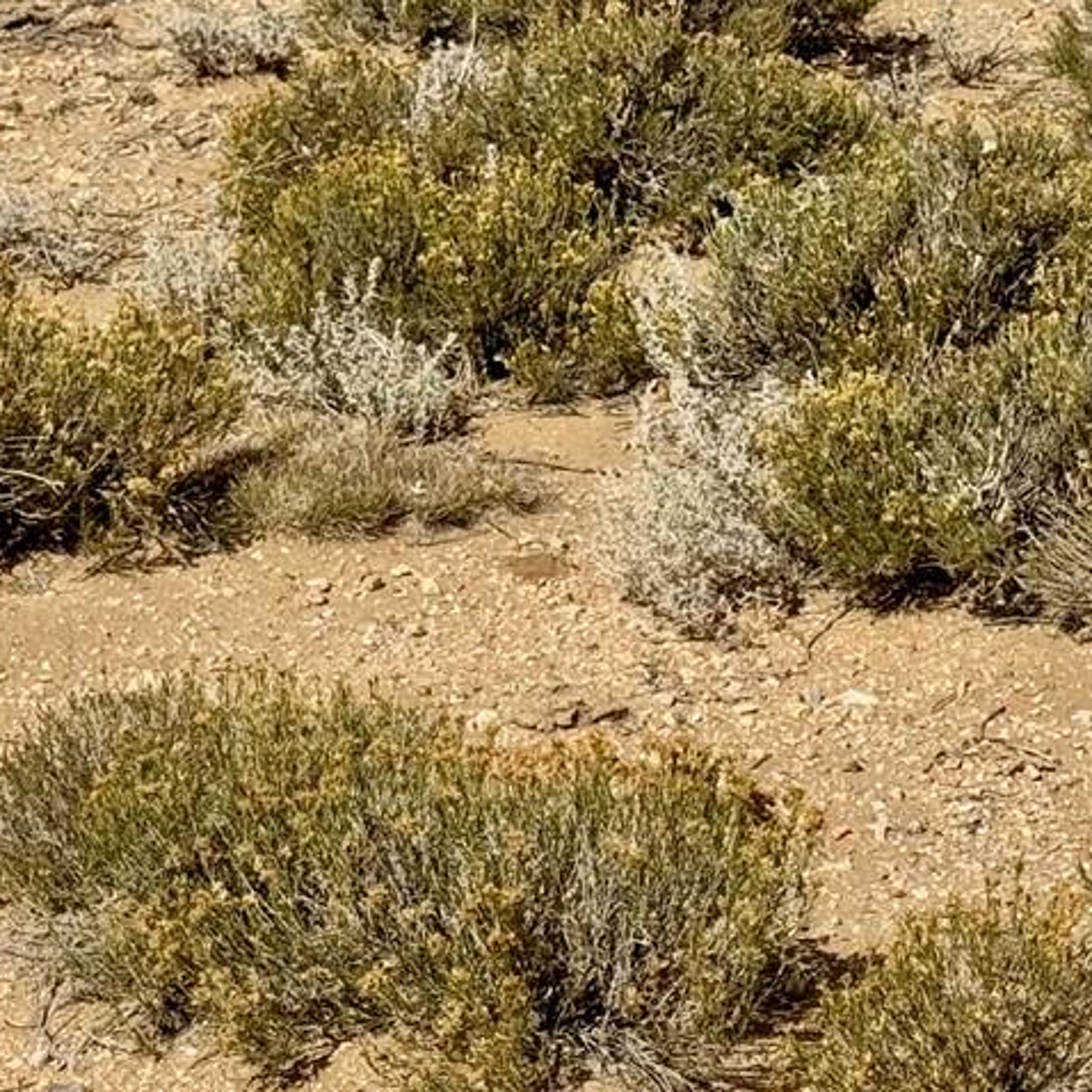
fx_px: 5068
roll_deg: -0.3
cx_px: 779
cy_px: 121
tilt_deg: -13.5
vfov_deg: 12.2
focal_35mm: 142
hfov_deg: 12.3
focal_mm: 6.76
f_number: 1.78
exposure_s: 1/7937
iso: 64
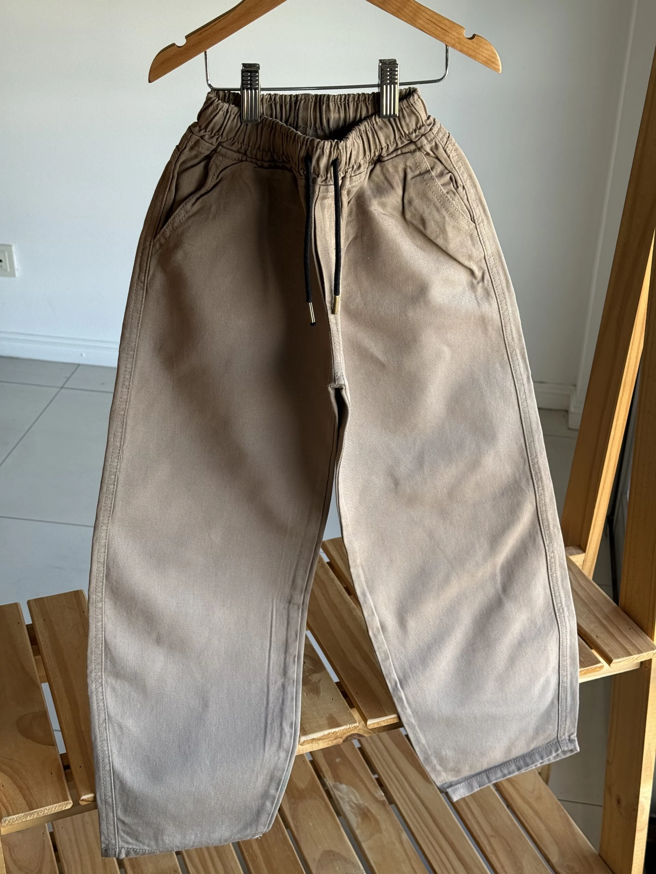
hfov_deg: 30.3
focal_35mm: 48
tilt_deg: -29.3
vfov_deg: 39.7
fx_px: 1213
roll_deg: -1.5
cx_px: 328
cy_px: 437
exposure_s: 1/184
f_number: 1.78
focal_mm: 6.76
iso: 80
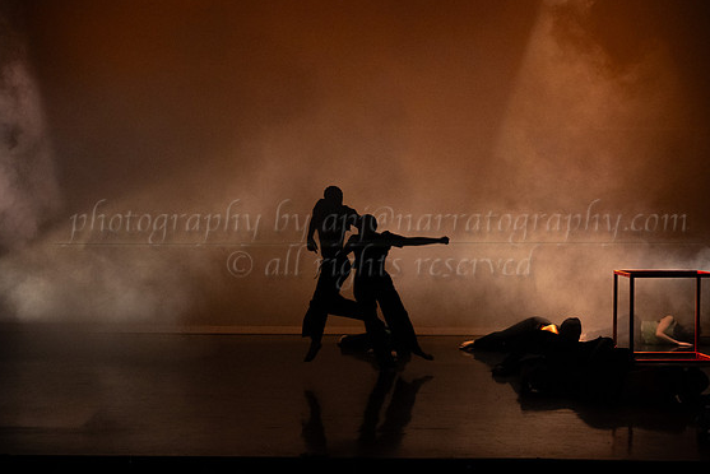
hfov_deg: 23.6
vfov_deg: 15.9
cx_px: 366
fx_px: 1697
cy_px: 253
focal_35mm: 86
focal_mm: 75
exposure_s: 1/200
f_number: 4
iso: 4000
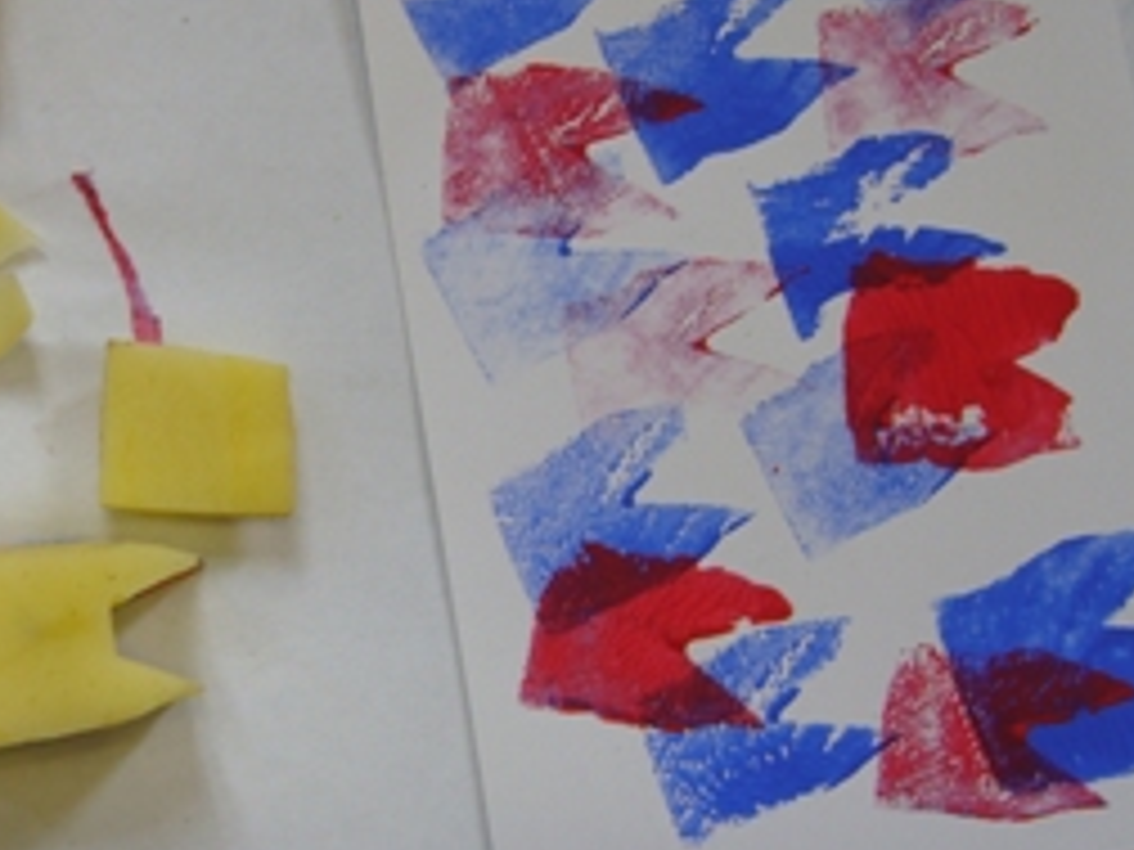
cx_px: 248
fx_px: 1867
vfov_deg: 25.6
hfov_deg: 32.9
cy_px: 470
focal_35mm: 57
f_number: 2.8
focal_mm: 5.8
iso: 80
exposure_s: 1/40
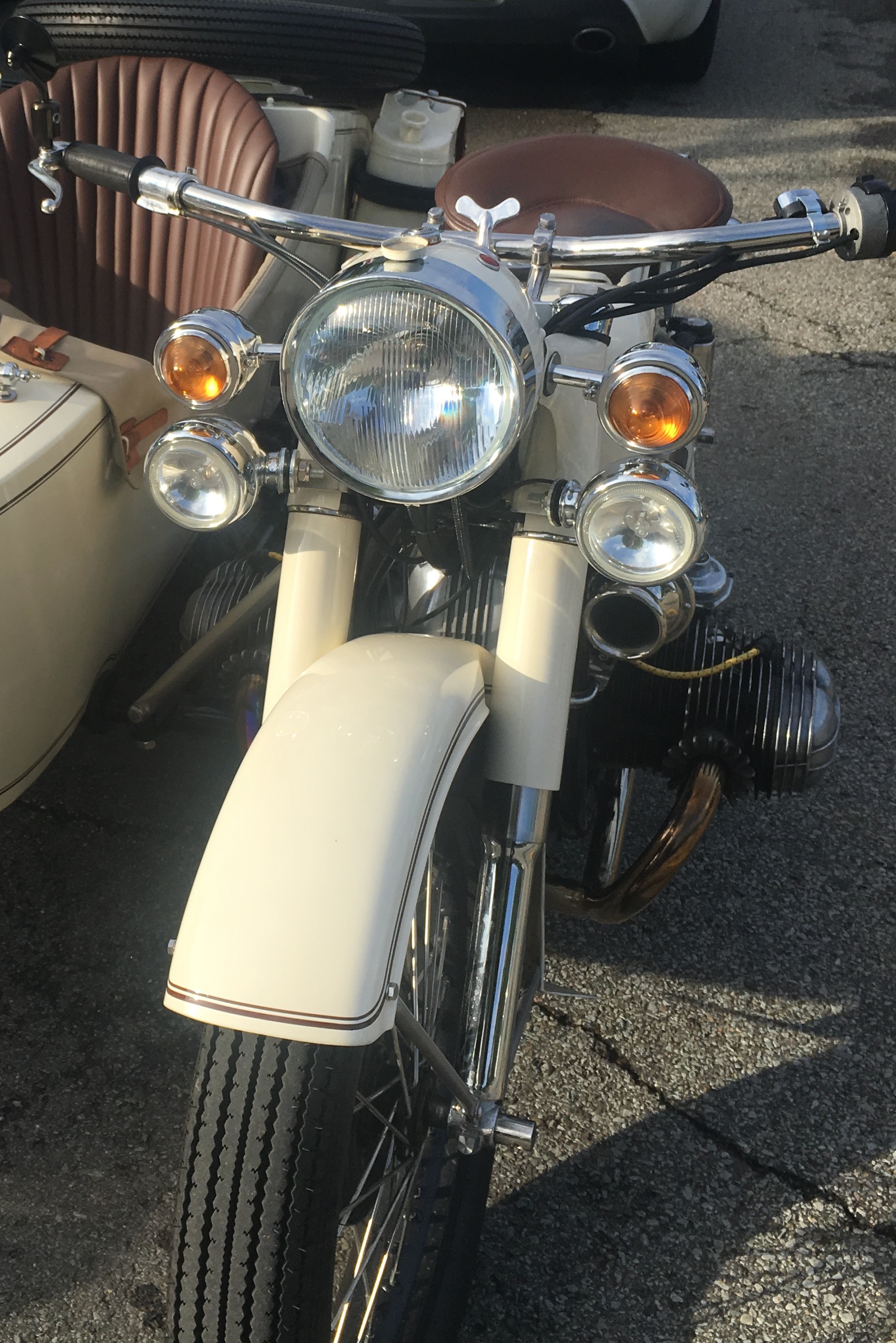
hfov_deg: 29.8
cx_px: 174
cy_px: 522
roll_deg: -0.6
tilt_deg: -28.8
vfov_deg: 44.2
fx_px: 1642
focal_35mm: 44
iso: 25
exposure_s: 1/1221
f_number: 2.2
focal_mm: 4.15
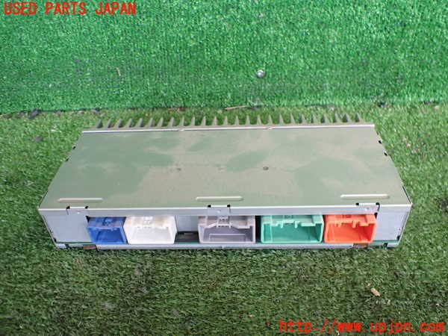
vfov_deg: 46.8
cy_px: 168
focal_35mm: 30
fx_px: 388
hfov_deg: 60.0
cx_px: 224
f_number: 2.3
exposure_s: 1/125
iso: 500
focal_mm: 5.4
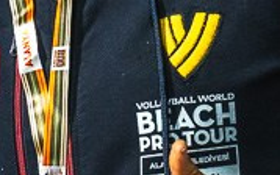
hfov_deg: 2.6
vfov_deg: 1.6
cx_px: -128
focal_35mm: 802
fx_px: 6122
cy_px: 166
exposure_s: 1/800
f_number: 3.2
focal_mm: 110
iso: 1250
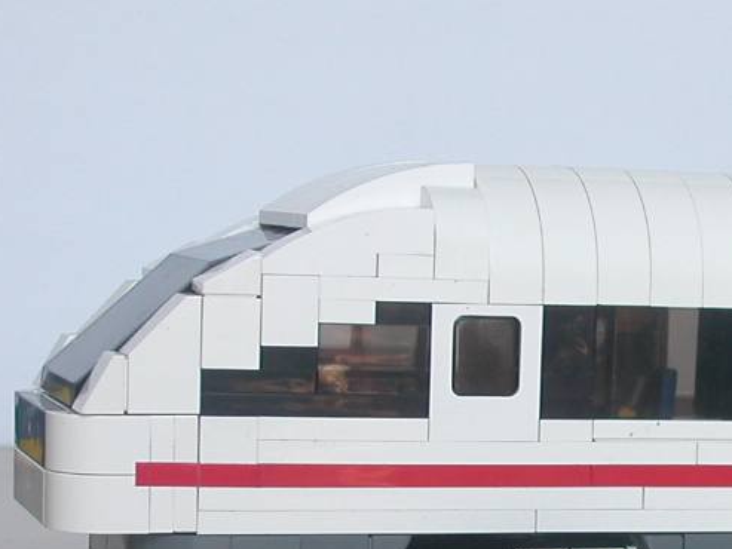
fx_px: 2813
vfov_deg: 11.1
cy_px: 521
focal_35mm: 133
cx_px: 680
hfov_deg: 14.6
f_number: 3.5
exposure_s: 1/69
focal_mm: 9.7
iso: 100
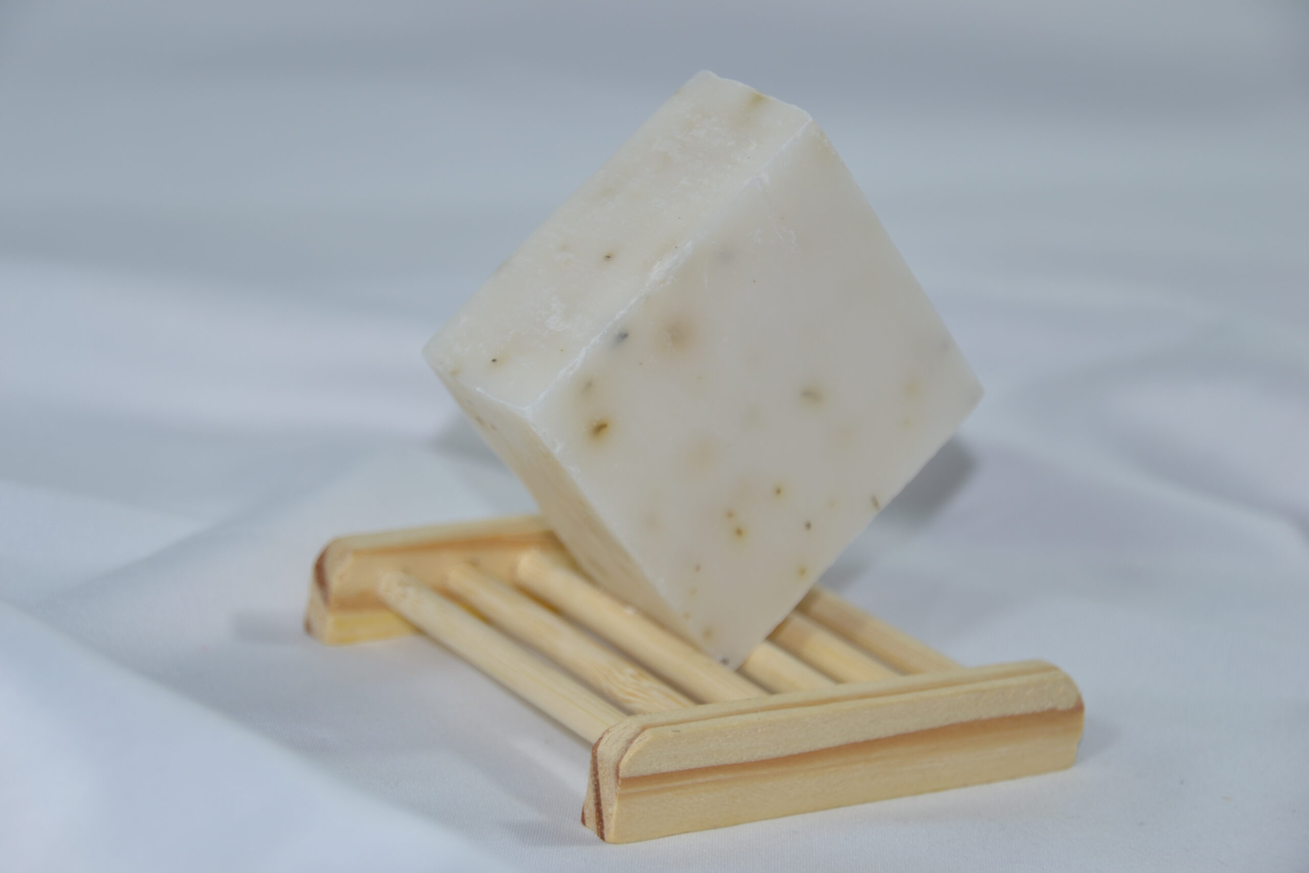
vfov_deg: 14.0
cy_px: 436
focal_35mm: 98
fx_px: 3545
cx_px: 654
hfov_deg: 20.9
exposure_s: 1/60
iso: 100
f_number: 6.3
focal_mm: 65
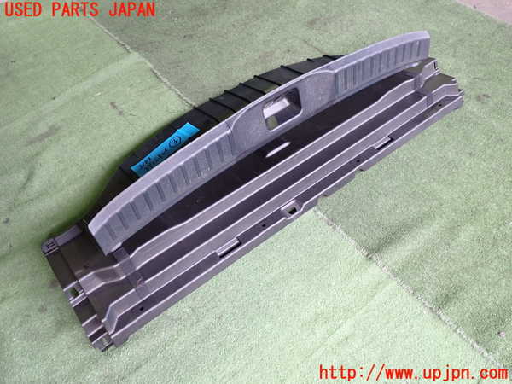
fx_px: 444
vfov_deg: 46.8
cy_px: 192
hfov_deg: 60.0
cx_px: 256
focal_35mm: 30
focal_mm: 5.4
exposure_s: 1/40
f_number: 2.3
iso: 200
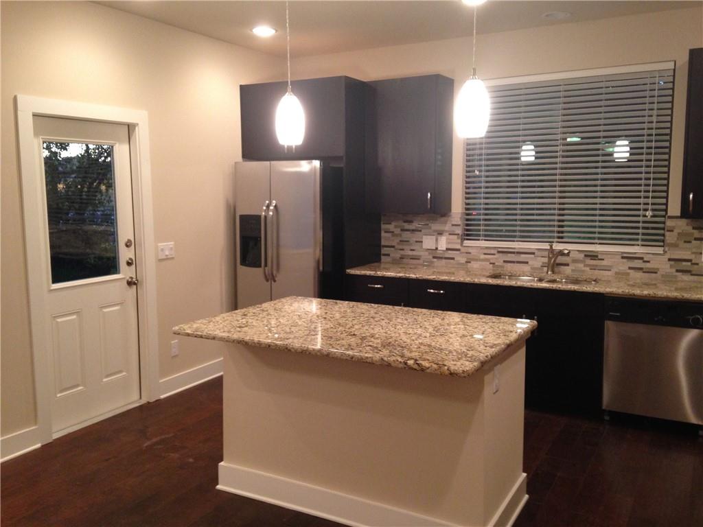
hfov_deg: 55.4
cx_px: 352
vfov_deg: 42.9
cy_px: 264
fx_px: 670
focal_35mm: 33
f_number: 2.4
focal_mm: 4.12
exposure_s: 1/20
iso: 160
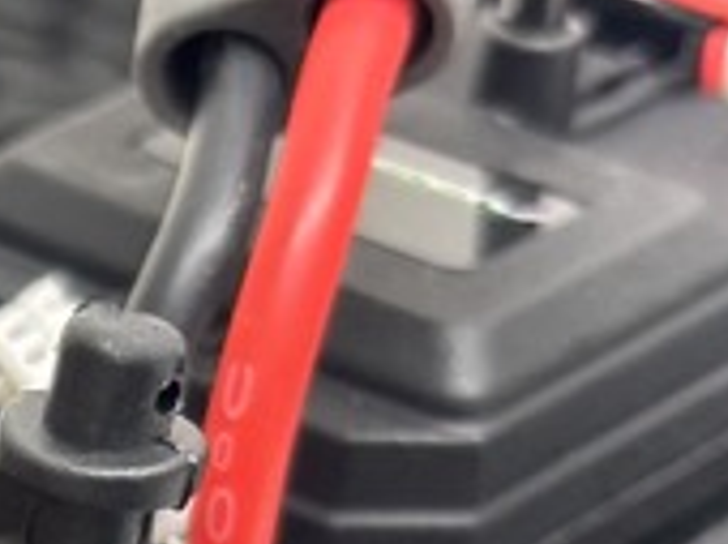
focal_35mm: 245
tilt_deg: -34.5
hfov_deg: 7.7
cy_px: 1075
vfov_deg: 5.9
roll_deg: -0.5
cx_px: -801
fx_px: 5145
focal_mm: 5.96
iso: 125
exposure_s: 1/33
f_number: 1.6
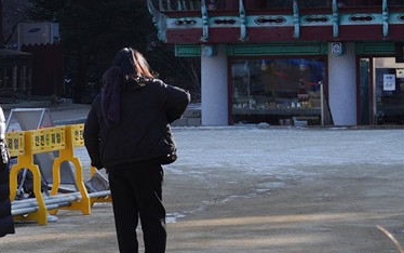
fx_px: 2643
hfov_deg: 8.3
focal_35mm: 240
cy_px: 11
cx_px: -430
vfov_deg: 5.5
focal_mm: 44
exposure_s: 1/100
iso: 200
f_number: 10
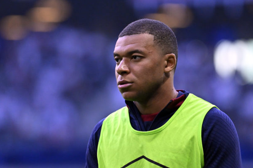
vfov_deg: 1.9
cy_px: 84
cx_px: 129
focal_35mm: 743
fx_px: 5221
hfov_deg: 2.8
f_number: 4.5
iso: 2500
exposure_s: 1/1600
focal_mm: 400
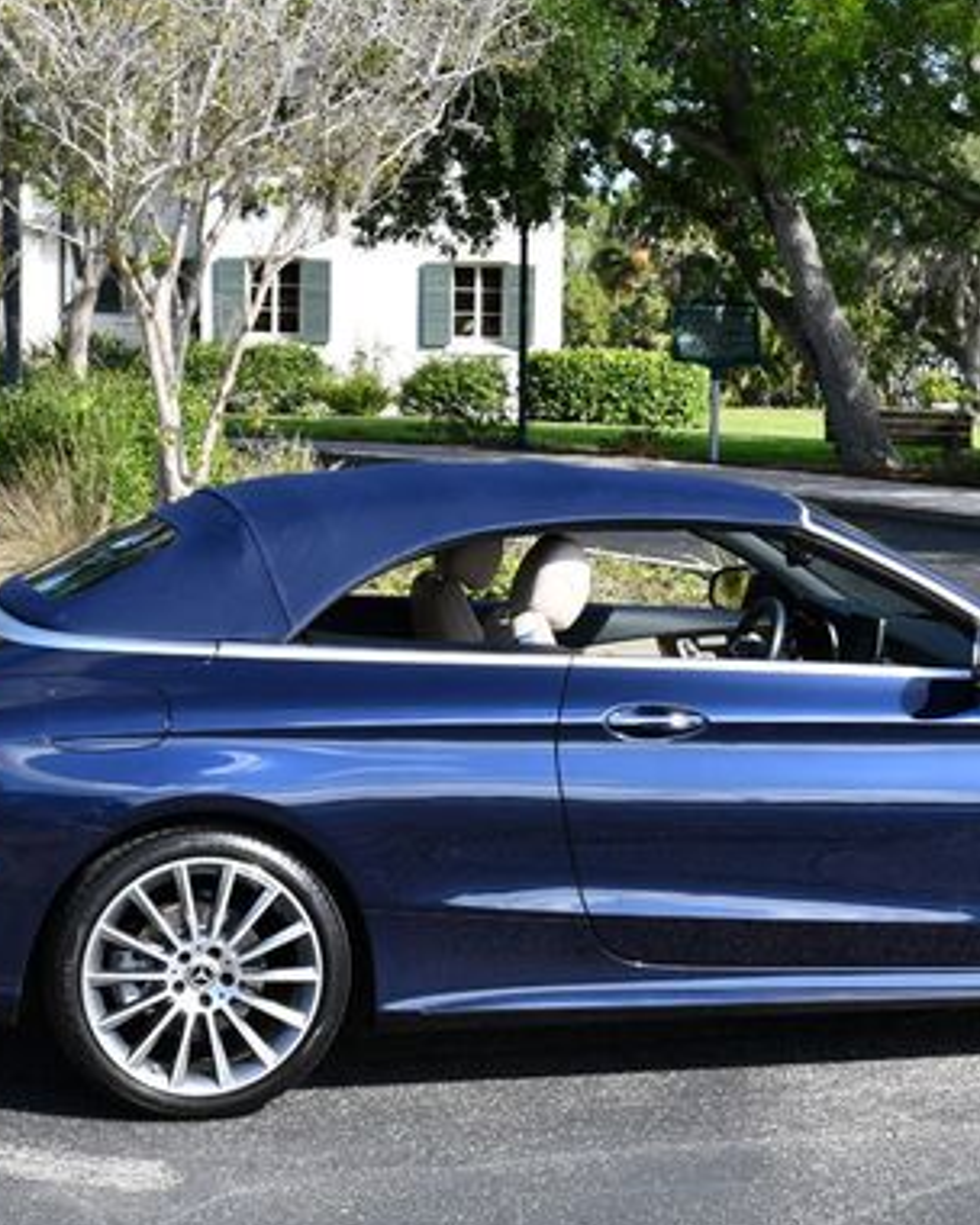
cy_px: 593
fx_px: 2755
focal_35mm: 76
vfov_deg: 25.1
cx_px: 622
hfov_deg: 20.1
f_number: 7.1
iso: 200
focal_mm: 24
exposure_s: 1/250
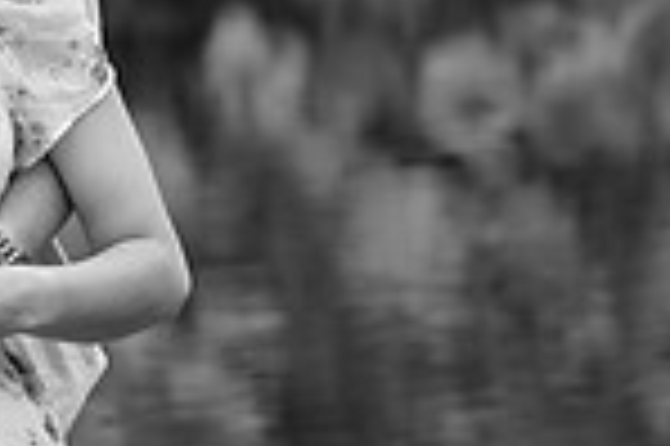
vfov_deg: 5.0
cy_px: -119
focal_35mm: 273
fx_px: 5075
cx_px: 229
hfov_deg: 7.5
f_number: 3.5
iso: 320
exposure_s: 1/250
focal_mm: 70
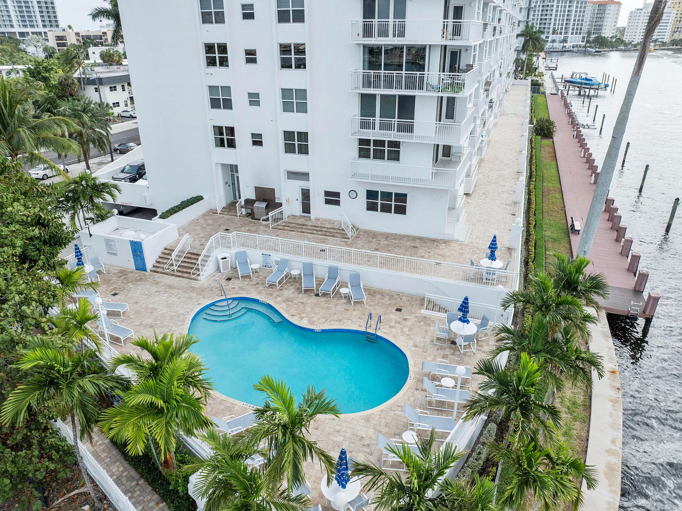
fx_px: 473
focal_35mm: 24
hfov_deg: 71.6
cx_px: 341
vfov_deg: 56.8
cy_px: 256
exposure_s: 1/1250
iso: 100
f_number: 2.8
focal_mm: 12.29
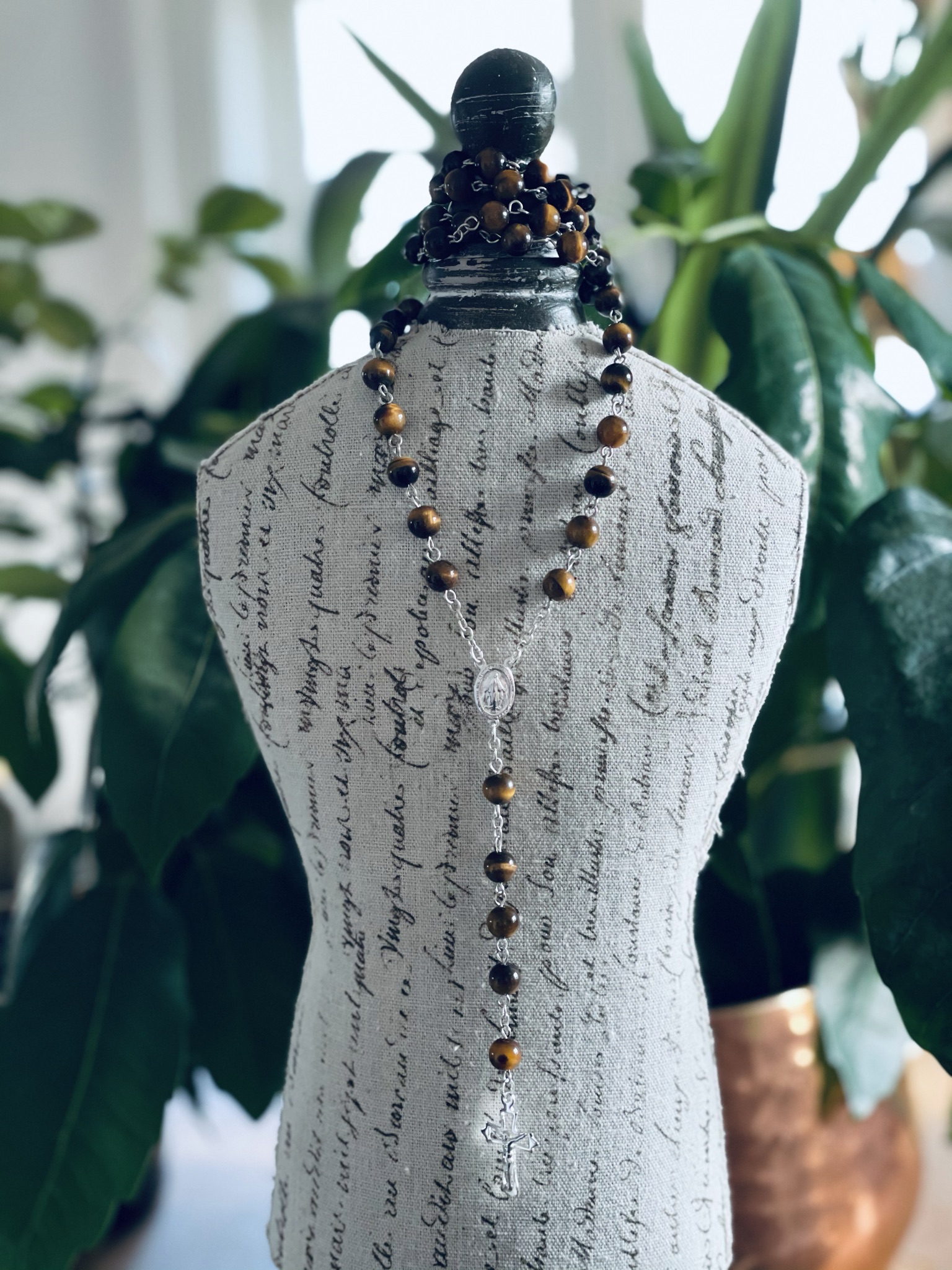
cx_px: 476
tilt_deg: -4.4
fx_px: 1907
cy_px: 635
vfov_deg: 36.8
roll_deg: +3.0
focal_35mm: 52
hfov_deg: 28.0
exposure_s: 1/33
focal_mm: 6
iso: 125
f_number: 2
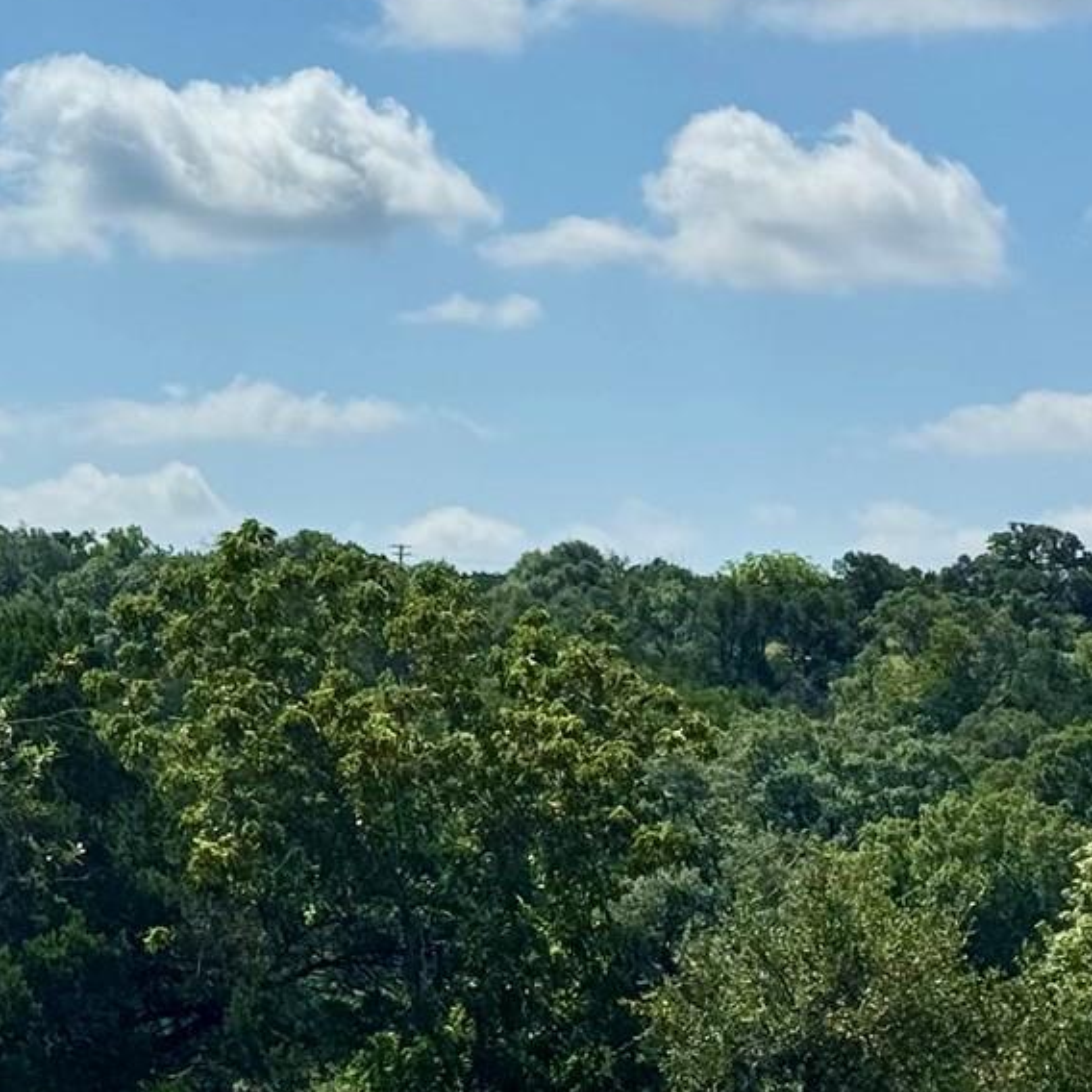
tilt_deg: -1.8
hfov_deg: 11.4
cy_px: 894
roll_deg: -0.4
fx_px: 5461
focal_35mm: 153
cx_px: 919
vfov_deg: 11.4
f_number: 1.78
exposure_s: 1/9009
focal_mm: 6.76
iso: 64
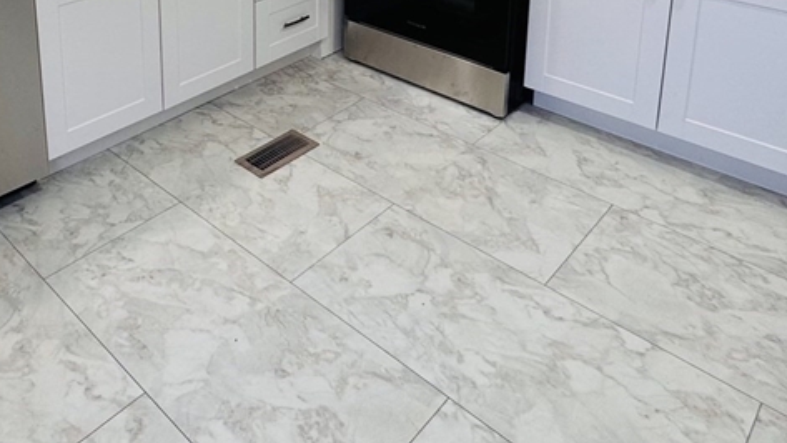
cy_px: -72
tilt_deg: -13.4
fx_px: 689
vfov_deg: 30.8
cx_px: 241
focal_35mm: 33
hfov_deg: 57.7
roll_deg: +1.8
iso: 80
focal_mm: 2.22
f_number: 2.2
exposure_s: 1/120
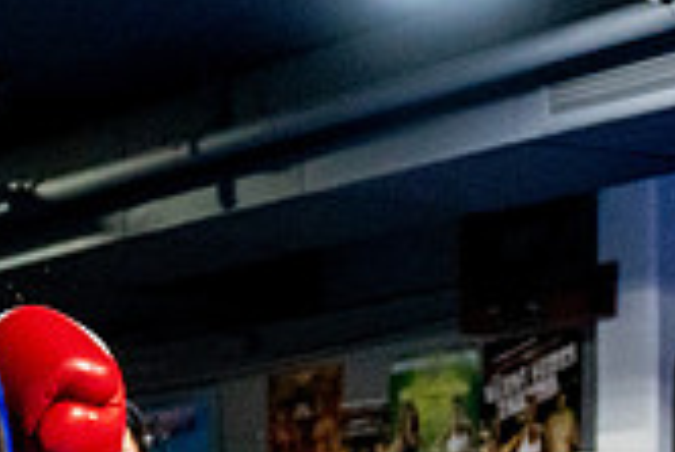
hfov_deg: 13.6
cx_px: 183
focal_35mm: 150
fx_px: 2815
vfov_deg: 8.9
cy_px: 674
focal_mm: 29
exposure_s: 1/800
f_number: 2.8
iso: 5000
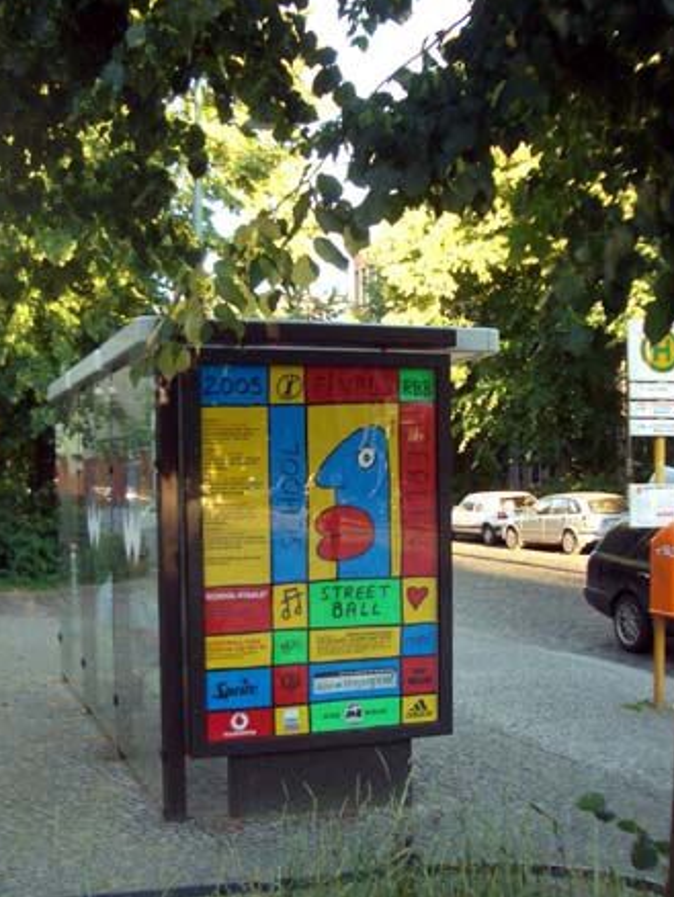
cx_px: 339
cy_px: 512
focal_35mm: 44
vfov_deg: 42.8
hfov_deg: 32.9
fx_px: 1141
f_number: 2.6
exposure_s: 1/100
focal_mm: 5.8
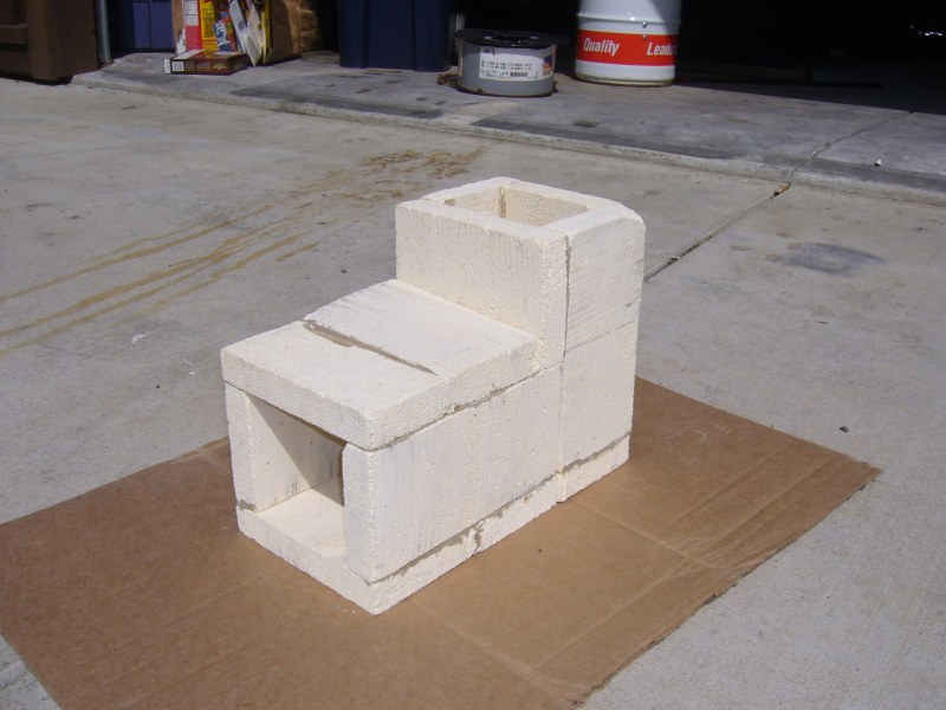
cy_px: 355
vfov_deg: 40.7
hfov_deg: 52.6
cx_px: 473
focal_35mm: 35
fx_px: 956
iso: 80
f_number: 5.6
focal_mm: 5.8
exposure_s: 1/1300
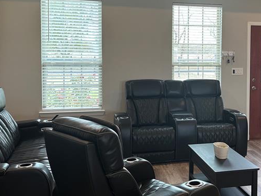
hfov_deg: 37.9
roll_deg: -0.7
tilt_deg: -2.3
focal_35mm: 49
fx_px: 369
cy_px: 74
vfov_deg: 29.5
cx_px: 197
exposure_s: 1/60
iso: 125
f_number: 1.78
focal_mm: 6.86
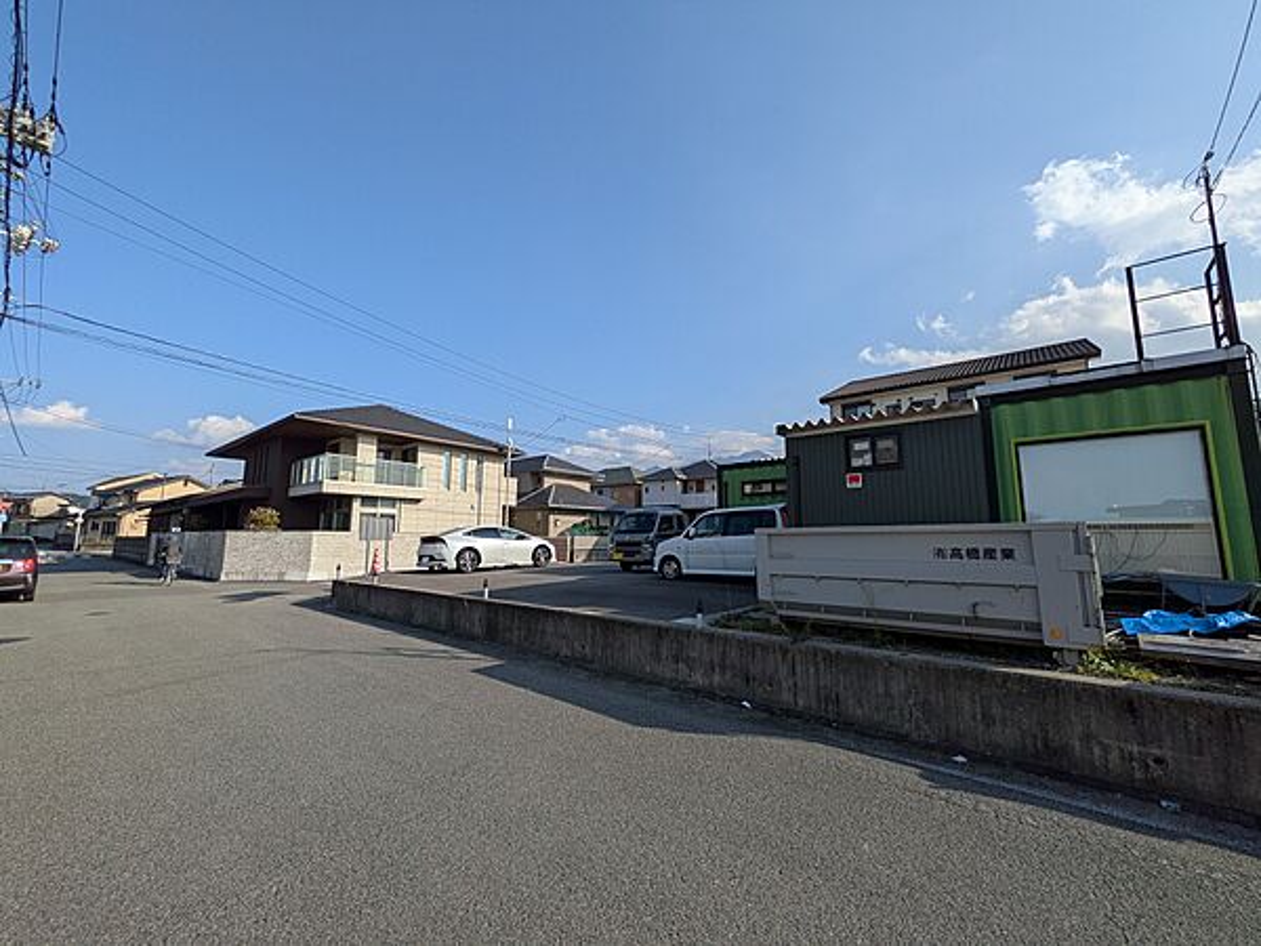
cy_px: 473
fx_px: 510
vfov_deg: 85.7
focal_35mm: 14
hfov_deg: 102.1
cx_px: 630
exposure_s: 1/2092
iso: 48
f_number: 2.2
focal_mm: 1.83
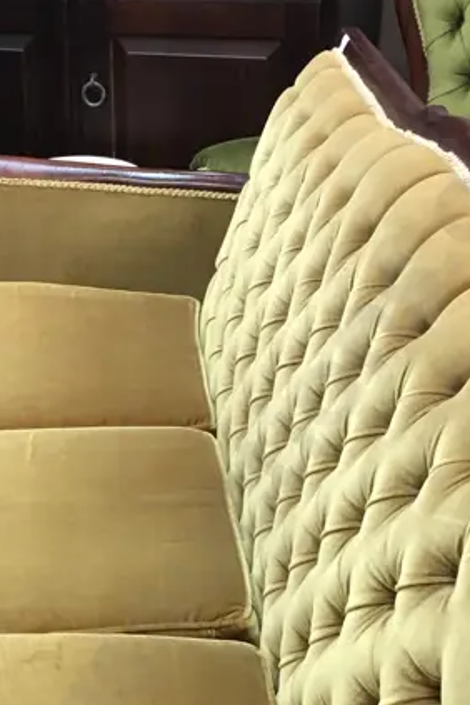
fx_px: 1429
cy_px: 685
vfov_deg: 26.4
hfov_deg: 18.5
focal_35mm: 73
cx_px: 108
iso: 80
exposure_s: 1/17
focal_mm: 4.15
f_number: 2.2
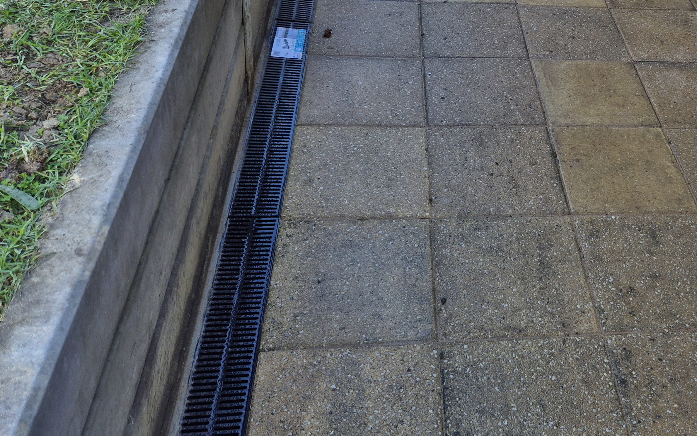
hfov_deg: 46.1
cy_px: 60
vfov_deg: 30.2
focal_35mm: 41
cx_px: 542
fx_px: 779
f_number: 1.8
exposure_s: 1/401
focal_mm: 5.4
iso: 25
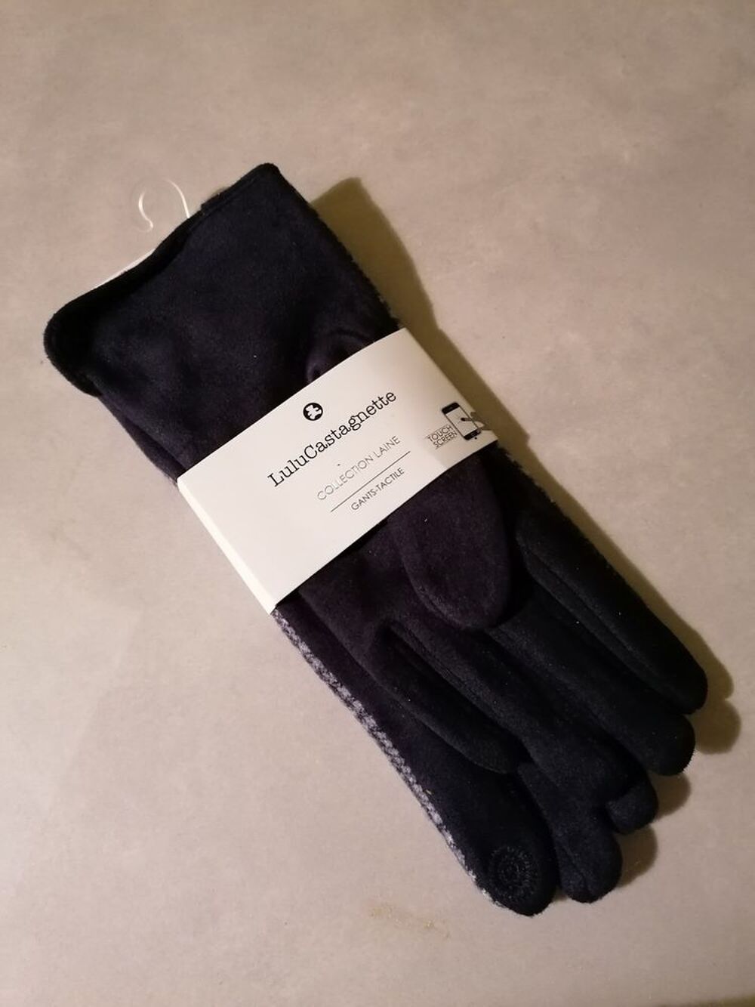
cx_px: 378
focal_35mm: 27
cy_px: 504
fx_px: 785
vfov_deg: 65.3
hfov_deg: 51.4
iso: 1000
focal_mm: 4.75
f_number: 1.8
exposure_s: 1/16.7
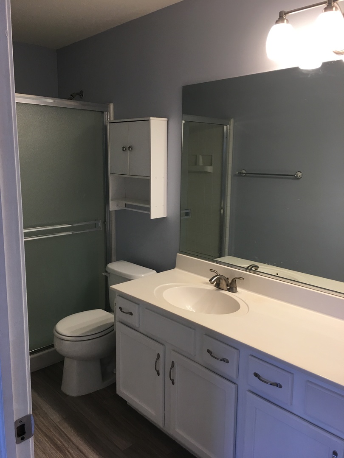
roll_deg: -0.5
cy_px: 229
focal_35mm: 29
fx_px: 384
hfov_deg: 48.2
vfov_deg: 61.7
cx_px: 172
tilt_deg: -8.8
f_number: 2.2
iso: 25
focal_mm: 4.15
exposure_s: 1/30
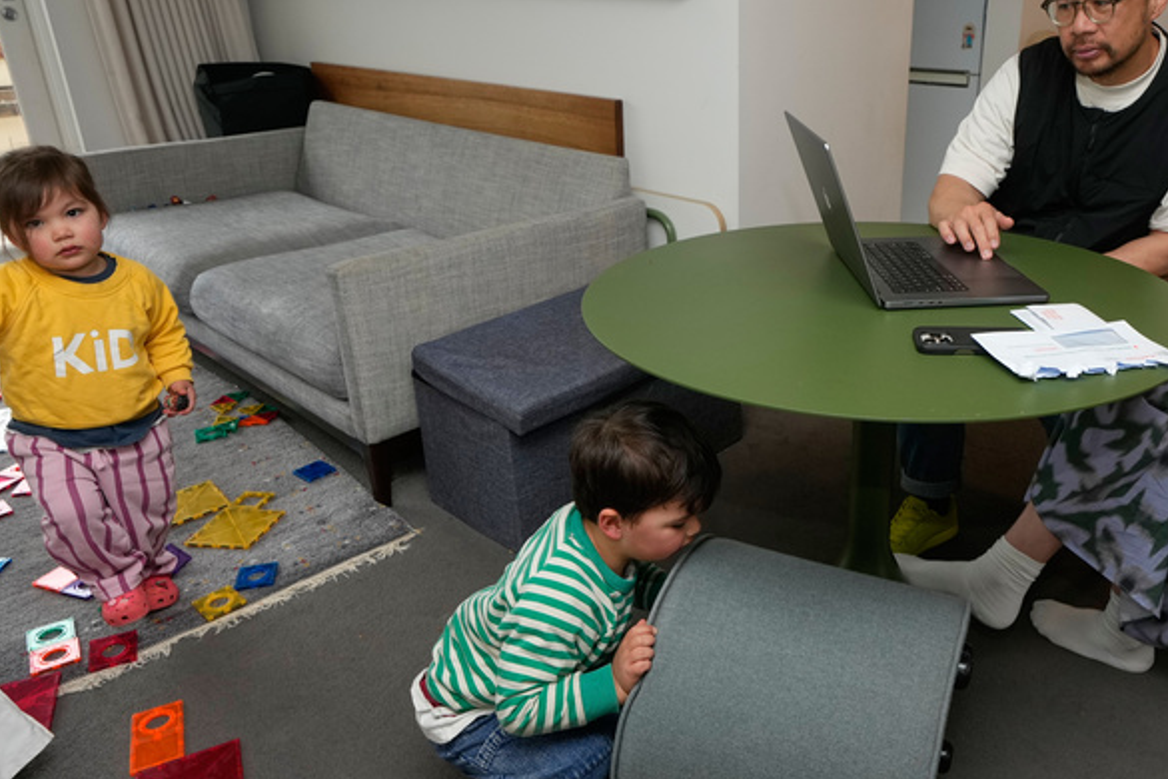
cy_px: 391
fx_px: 908
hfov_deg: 63.6
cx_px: 791
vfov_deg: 46.4
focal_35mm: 28
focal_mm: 16
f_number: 5.6
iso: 640
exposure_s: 1/50
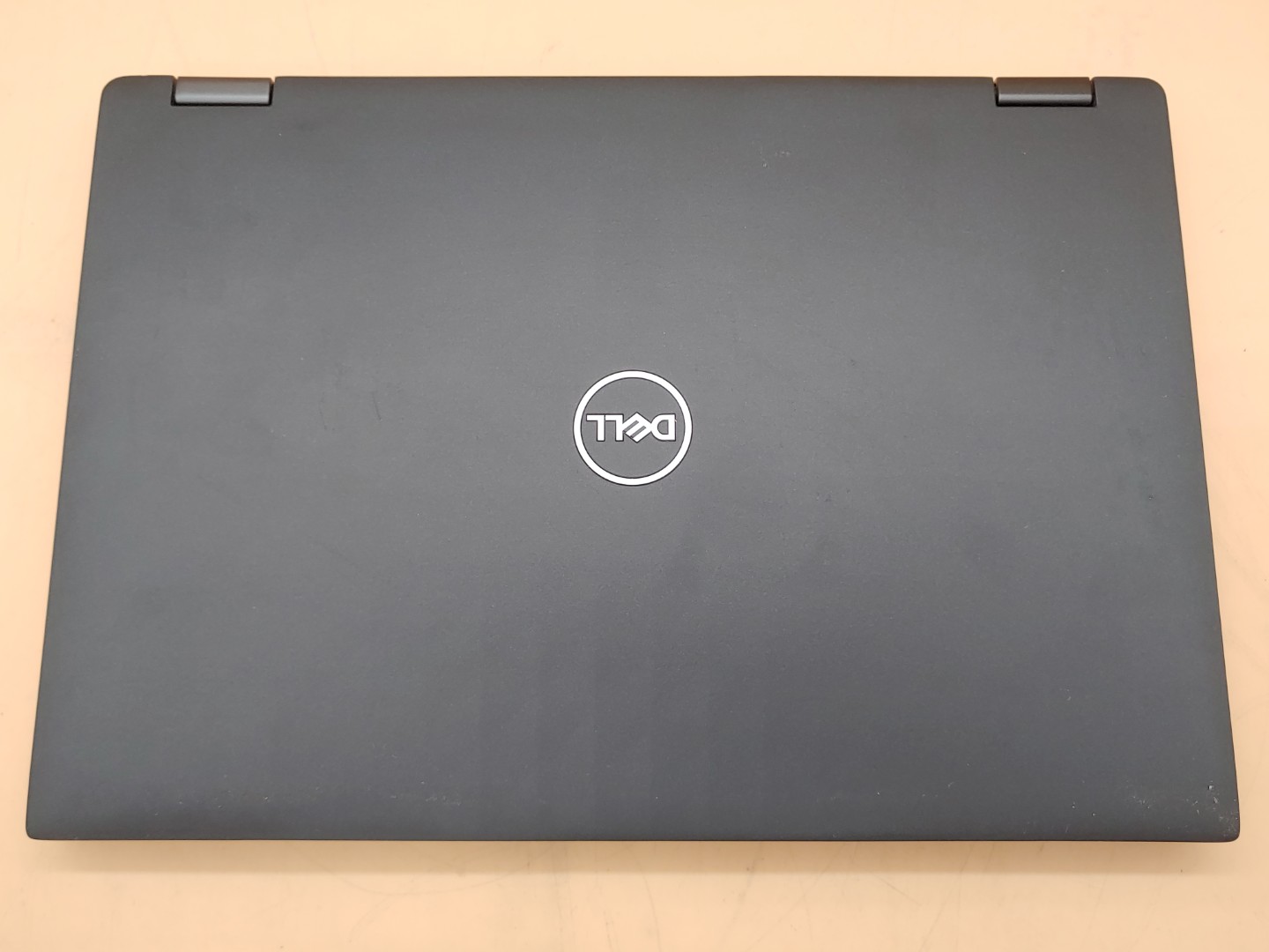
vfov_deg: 45.4
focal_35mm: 31
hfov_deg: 58.4
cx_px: 634
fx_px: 1136
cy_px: 476
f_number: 1.8
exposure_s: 1/69
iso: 50
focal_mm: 4.36
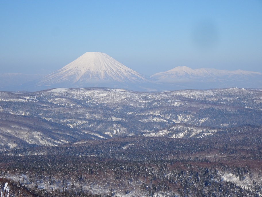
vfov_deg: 14.1
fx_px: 795
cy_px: 98
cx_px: 131
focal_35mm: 105
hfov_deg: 18.7
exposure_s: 1/800
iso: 80
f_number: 5
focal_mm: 17.97
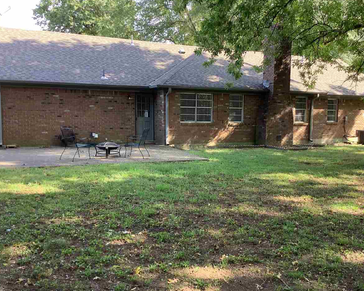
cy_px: 145
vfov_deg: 44.5
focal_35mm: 33
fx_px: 355
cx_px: 189
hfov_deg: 54.2
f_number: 2.4
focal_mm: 3.3
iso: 50
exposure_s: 1/100
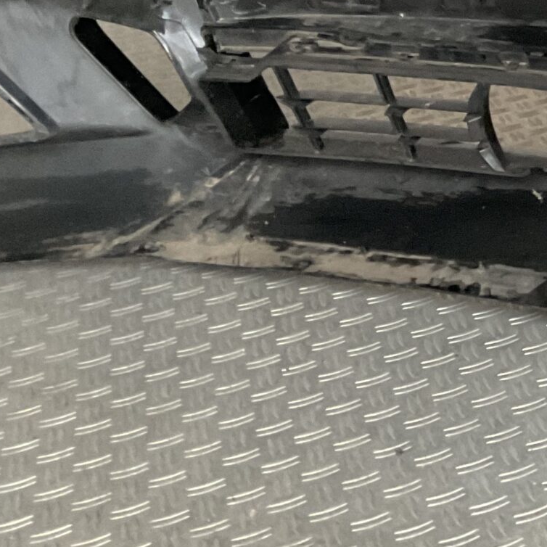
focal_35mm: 87
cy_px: 121
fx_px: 1555
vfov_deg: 19.8
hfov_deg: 17.4
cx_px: 884
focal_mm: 3
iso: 250
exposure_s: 1/60
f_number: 1.8
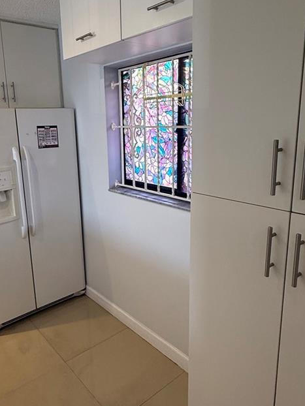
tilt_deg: -11.9
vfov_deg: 65.2
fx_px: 317
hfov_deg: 51.0
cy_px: 191
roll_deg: +1.5
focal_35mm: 27
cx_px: 121
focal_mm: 2.22
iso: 200
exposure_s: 1/120
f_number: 2.2
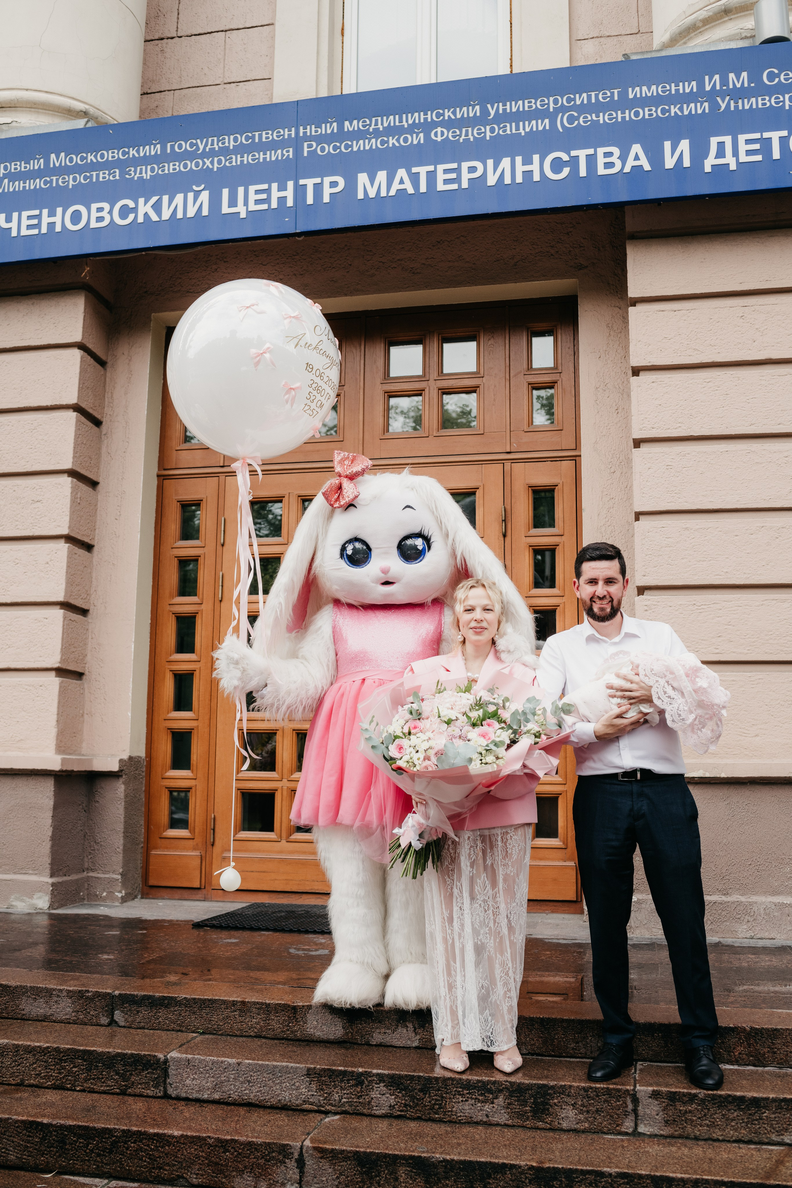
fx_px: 1155
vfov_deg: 54.4
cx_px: 396
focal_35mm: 35
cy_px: 594
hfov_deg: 37.9
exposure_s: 1/640
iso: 400
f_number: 4
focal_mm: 35
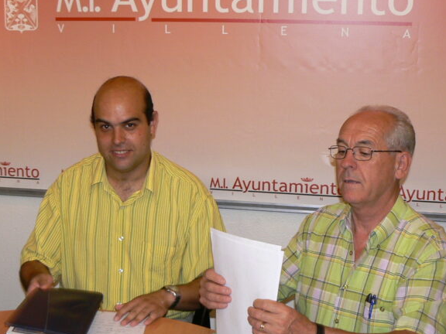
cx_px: 146
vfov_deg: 24.4
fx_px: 773
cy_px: 182
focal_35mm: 60
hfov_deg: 31.9
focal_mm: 6
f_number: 2.8
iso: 100
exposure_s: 1/25
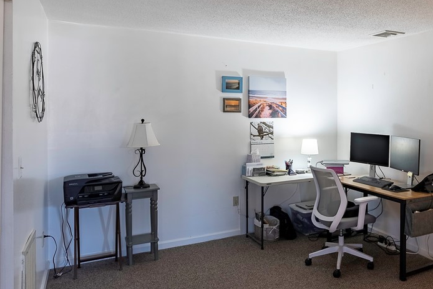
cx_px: 317
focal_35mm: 25
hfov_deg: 67.6
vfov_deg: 50.8
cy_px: 110
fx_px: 301
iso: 100
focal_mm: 16
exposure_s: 1/30
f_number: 9
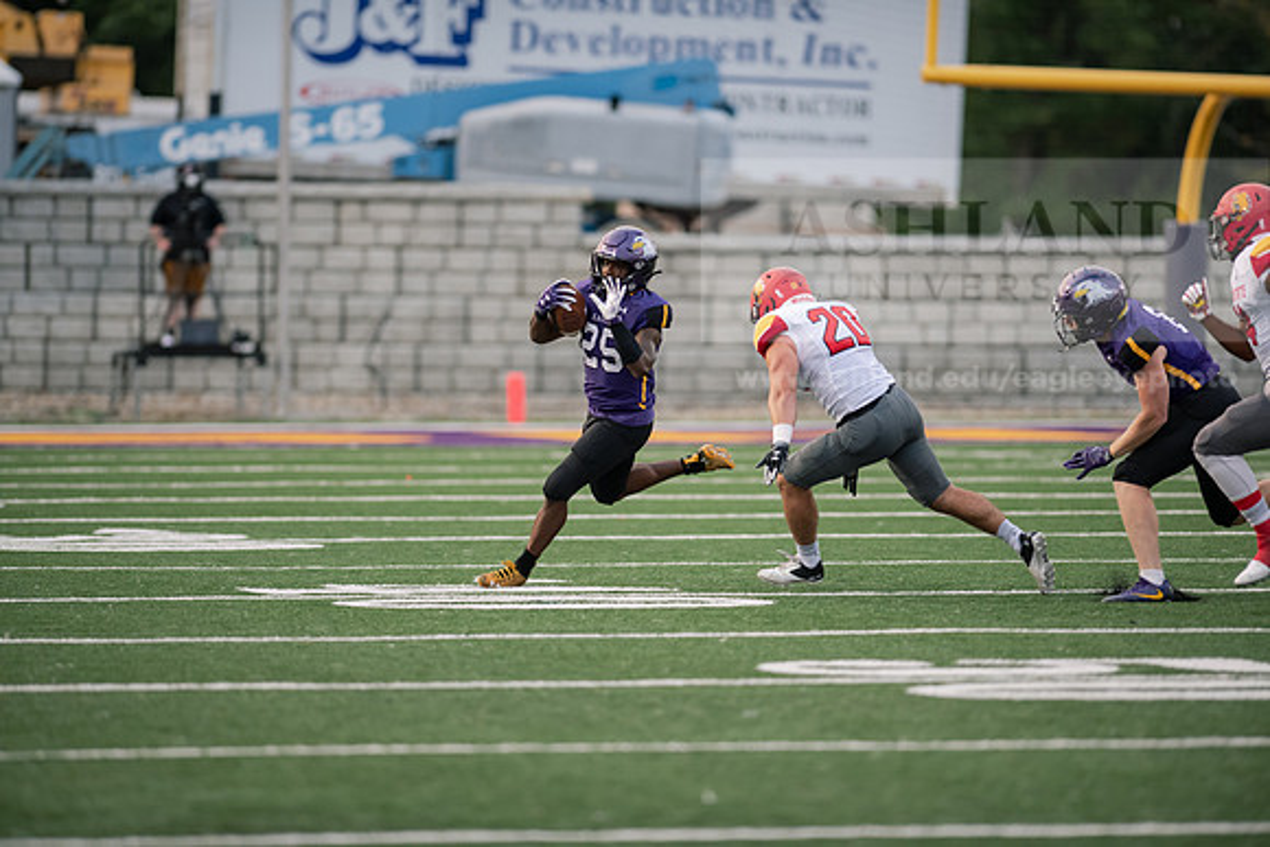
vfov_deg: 4.6
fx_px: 10585
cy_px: 424
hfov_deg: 6.9
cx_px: 635
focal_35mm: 300
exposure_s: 1/1000
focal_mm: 300
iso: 1600
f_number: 2.8
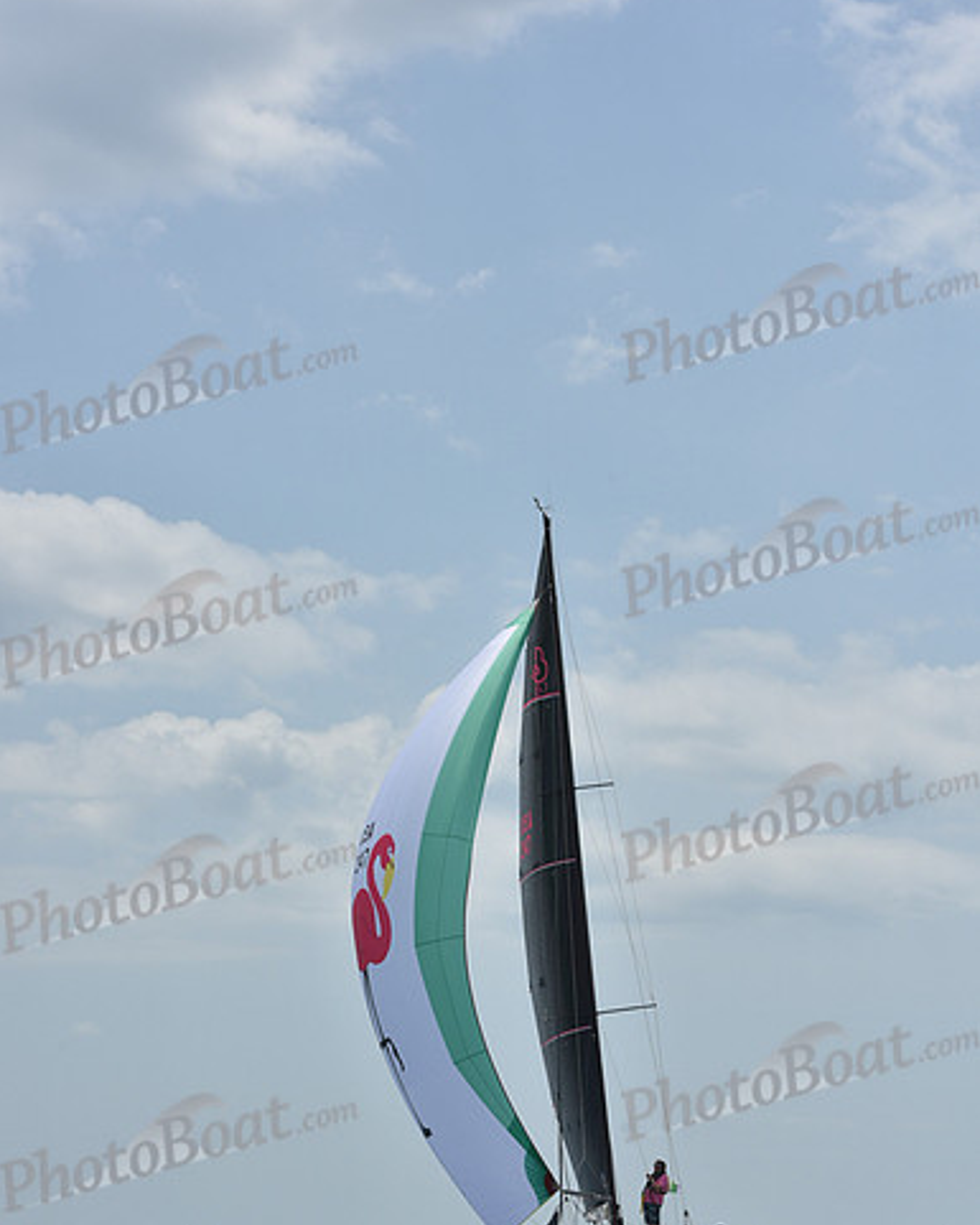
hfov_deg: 13.9
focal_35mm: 111
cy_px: 721
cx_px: 490
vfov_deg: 17.3
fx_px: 4023
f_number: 10
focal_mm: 98
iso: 250
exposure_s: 1/1250
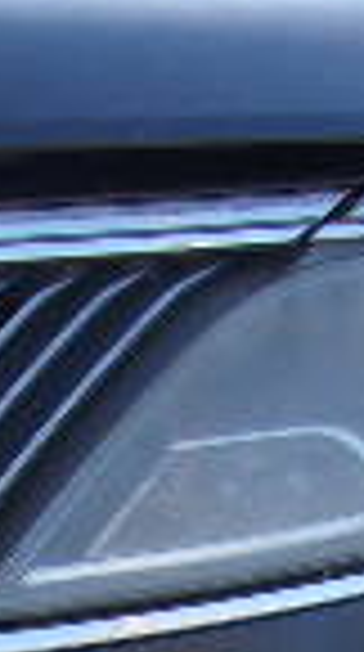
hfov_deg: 9.2
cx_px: 36
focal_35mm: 130
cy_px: 980
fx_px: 2242
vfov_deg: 15.3
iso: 80
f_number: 3
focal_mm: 4.9
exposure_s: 1/100
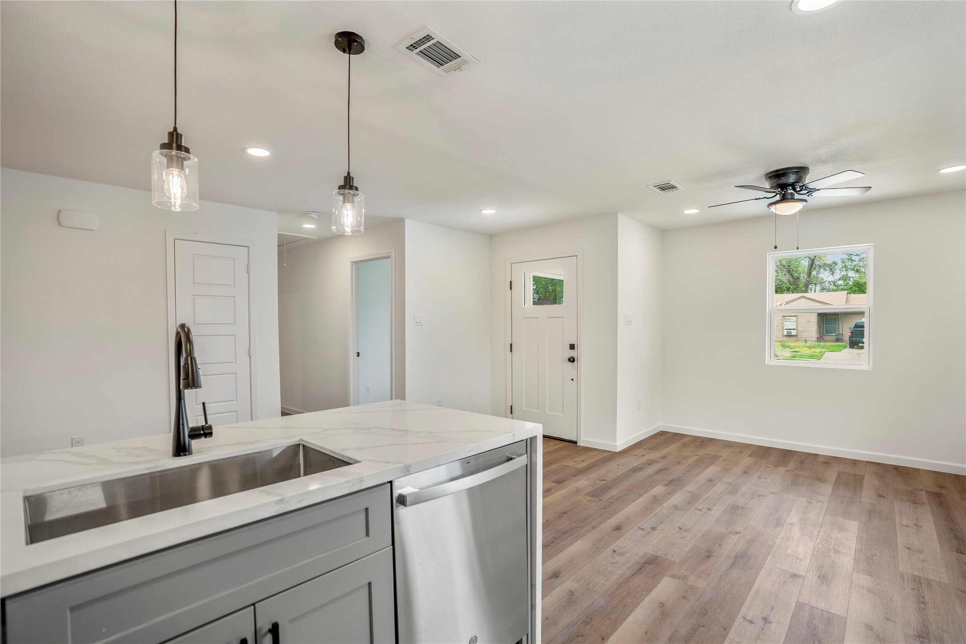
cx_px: 483
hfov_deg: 96.7
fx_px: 429
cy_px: 322
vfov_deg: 73.7
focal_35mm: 16
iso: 125
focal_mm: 16
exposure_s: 1/320
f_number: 4
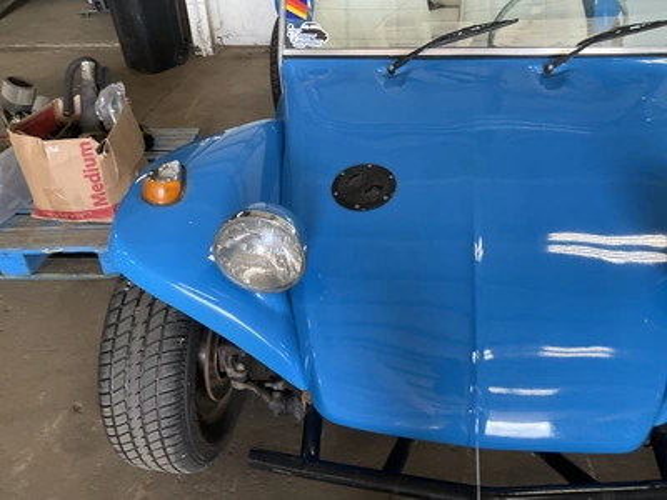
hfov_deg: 61.7
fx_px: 559
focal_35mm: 29
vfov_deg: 48.2
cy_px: 250
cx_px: 334
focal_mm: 3
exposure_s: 1/60
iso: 64
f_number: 1.8
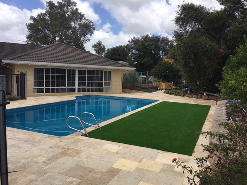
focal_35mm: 29
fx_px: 207
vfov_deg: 48.2
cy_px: 92
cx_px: 124
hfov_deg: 61.7
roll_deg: -1.5
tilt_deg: -4.2
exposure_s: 1/1399
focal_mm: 4.15
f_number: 2.2
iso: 25
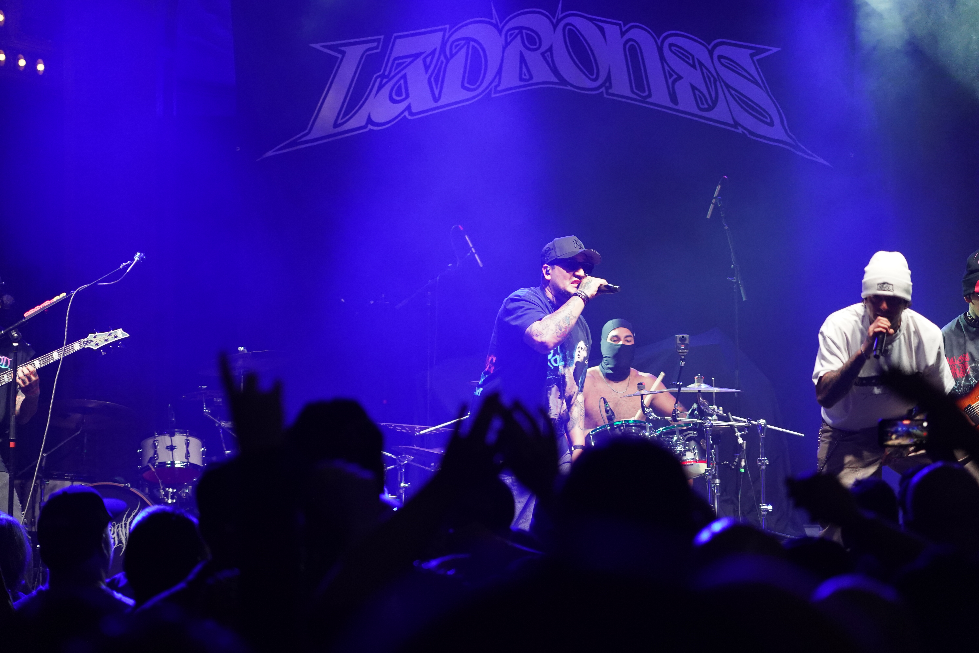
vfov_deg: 13.0
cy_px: 326
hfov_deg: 19.5
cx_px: 490
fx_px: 2855
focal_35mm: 105
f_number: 4
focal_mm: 105
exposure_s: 1/125
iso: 4000
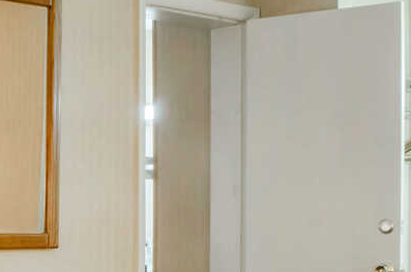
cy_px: 260
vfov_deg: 15.4
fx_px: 991
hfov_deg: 21.5
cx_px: -104
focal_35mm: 87
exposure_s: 1/1.25
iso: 400
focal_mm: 18
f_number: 16
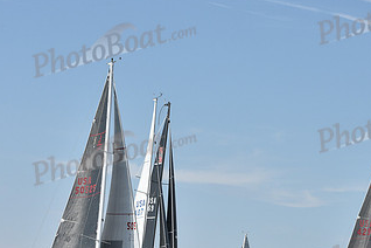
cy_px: 199
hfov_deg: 14.0
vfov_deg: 9.4
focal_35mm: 146
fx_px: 1504
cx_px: 258
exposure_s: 1/1250
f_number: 9
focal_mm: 80
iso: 320
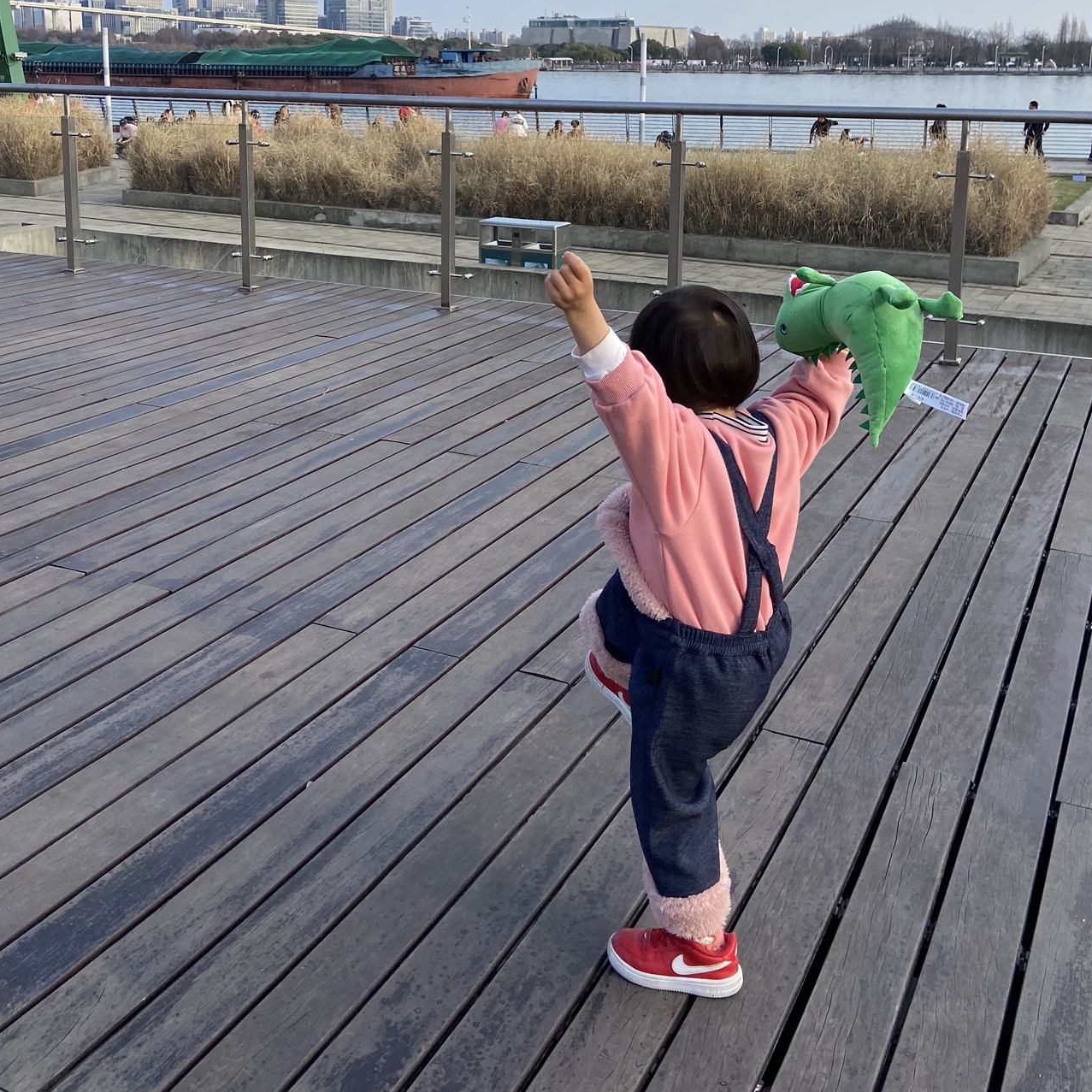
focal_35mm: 36
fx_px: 1285
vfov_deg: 44.5
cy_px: 269
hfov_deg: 46.0
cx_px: 576
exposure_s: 1/1135
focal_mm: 4.25
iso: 32
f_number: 1.8
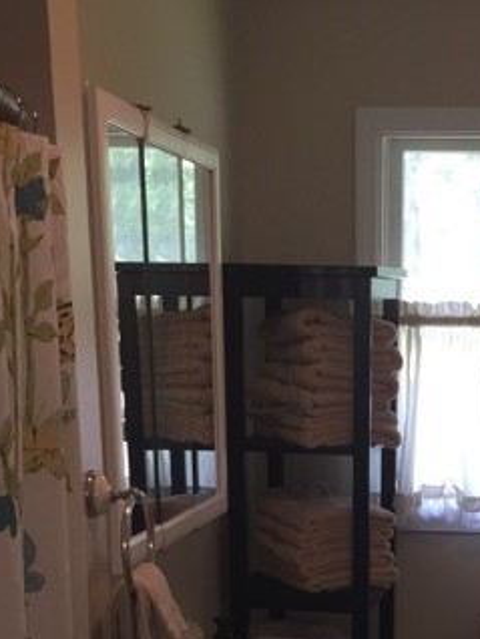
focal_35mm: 70
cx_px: 410
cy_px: 705
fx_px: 1292
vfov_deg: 25.7
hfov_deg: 20.7
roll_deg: -1.3
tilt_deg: -15.3
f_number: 2.2
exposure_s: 1/30
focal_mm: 4.15
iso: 50
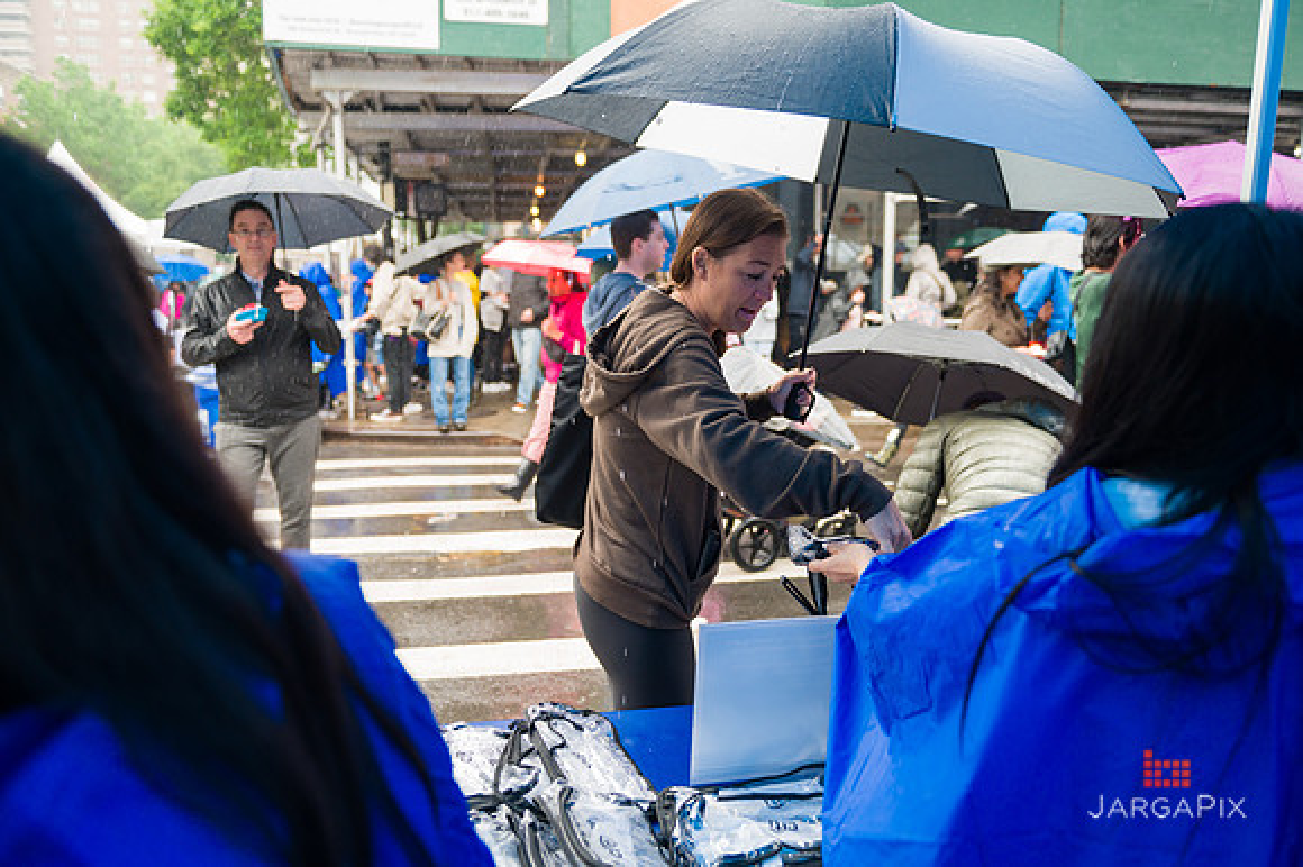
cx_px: 652
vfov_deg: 47.9
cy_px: 434
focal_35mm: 27
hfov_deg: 67.4
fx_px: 977
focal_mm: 27
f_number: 3.2
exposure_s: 1/320
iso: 400
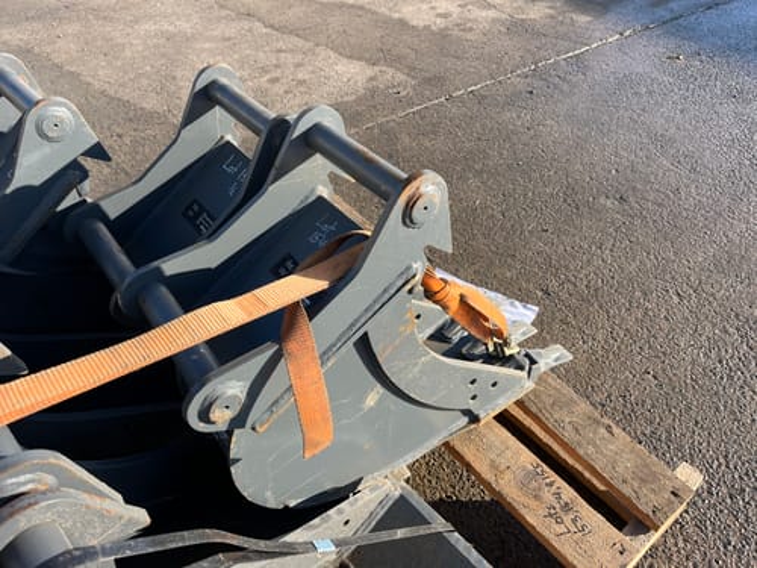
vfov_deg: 53.1
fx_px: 569
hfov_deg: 67.3
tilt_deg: -44.4
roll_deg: -2.4
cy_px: 284
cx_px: 378
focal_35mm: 26
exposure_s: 1/858
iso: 50
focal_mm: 5.1
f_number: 1.6
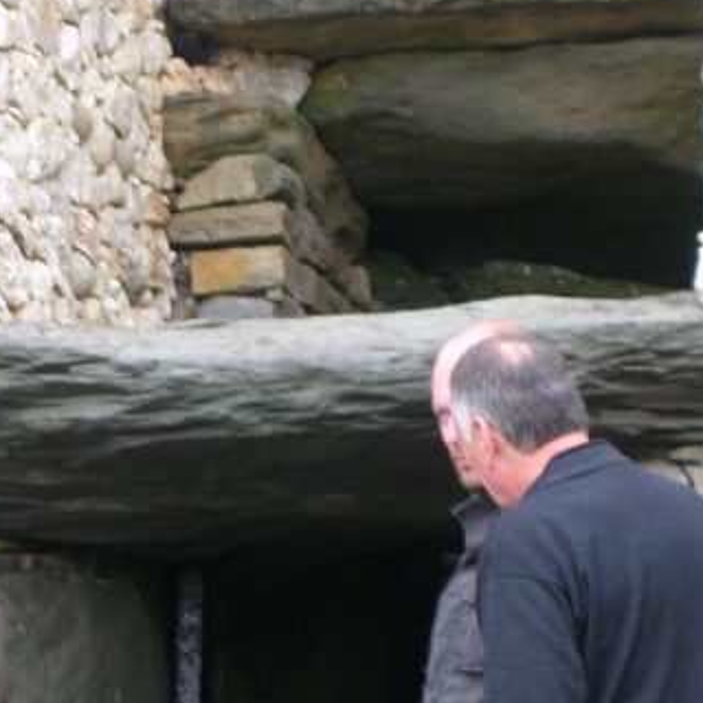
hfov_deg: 8.6
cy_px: 354
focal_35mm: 203
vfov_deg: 8.6
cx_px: 325
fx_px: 4664
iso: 50
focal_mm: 17.4
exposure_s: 1/26.4
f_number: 4.9
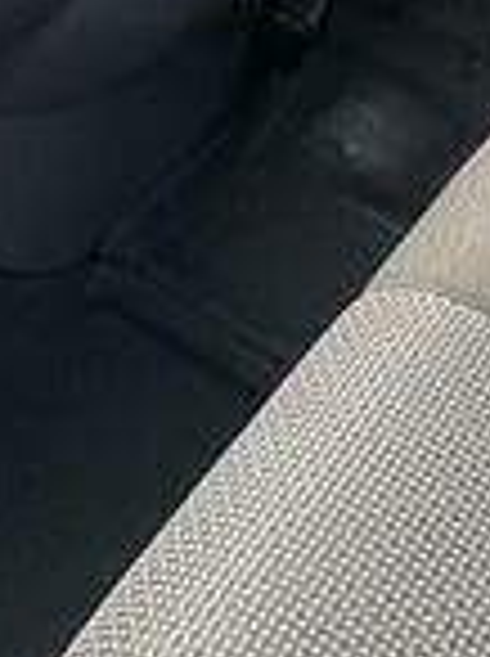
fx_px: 1628
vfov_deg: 17.3
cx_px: 589
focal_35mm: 86
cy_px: -616
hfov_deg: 16.4
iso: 40
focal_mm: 2.22
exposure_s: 1/548
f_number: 2.2
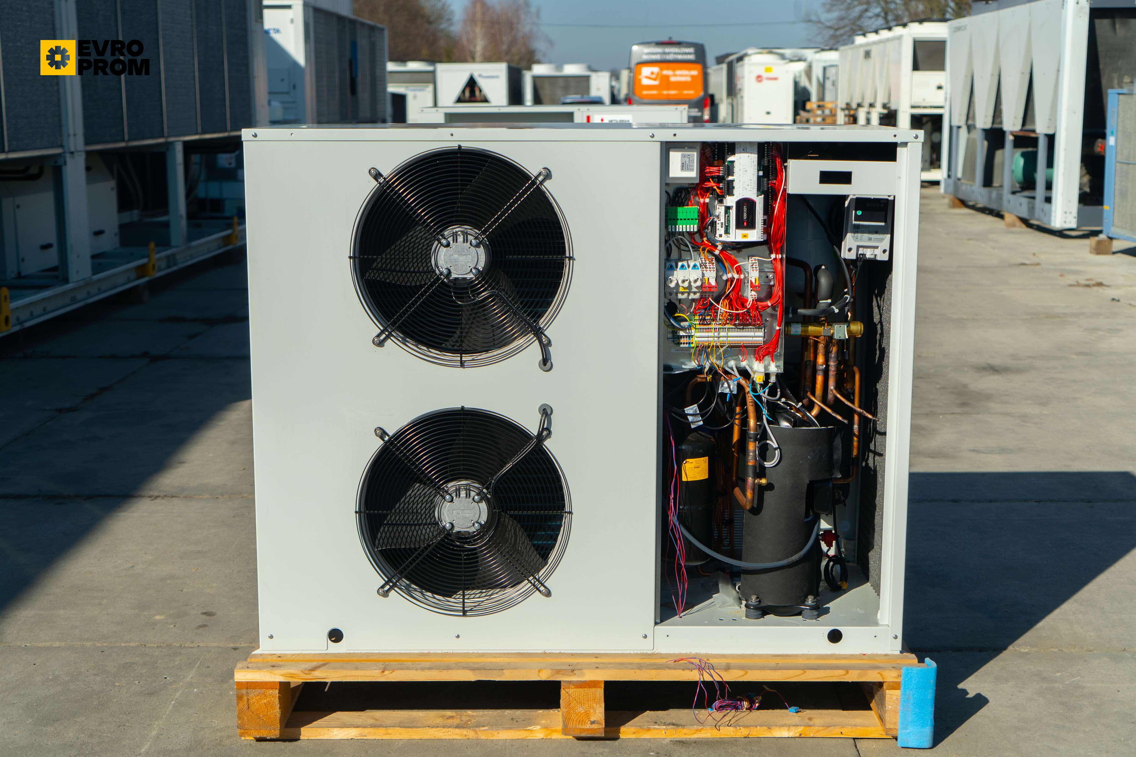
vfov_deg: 29.2
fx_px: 1451
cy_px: 378
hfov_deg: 42.7
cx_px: 568
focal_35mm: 46
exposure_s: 1/640
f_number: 4
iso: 100
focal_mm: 46
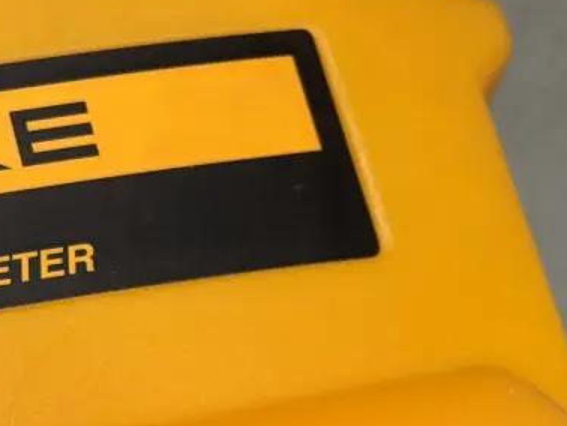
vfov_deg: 11.1
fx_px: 2163
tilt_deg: -68.3
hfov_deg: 14.4
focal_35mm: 132
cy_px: 441
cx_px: -117
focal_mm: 5.96
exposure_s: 1/50
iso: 100
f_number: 1.6
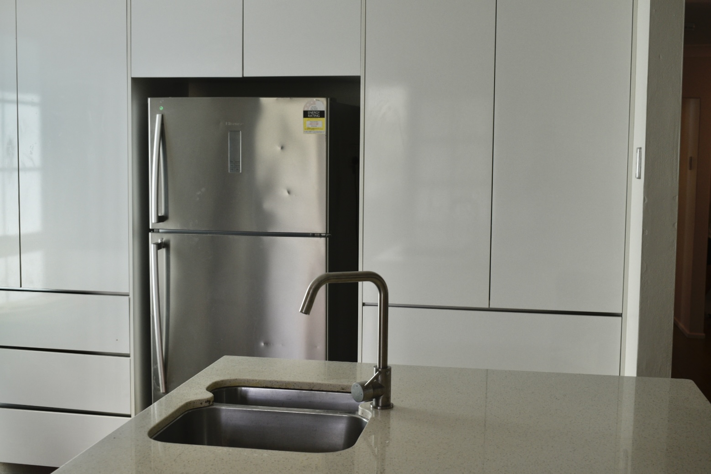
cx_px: 356
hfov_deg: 43.6
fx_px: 889
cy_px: 237
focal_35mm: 45
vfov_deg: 29.9
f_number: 6.3
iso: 400
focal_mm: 30
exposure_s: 1/160
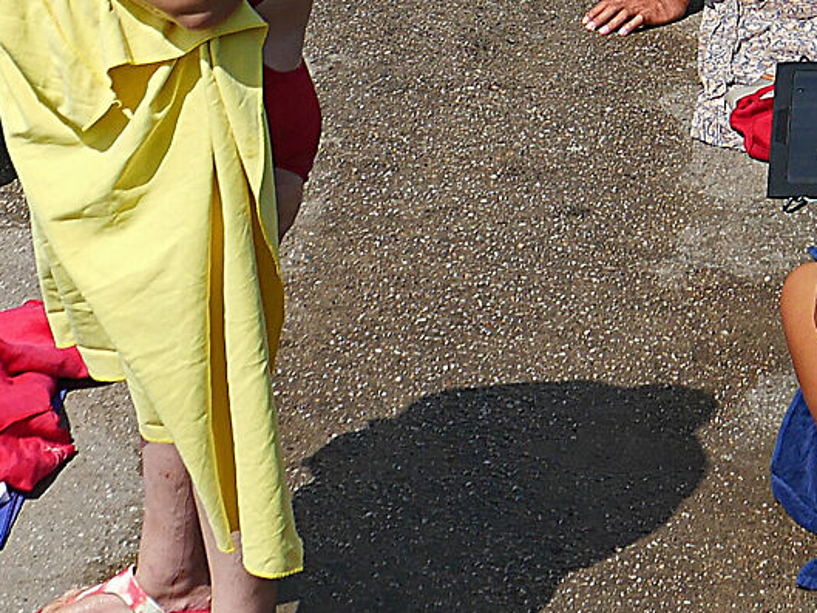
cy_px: -710
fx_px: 5784
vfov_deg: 5.9
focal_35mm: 245
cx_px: 863
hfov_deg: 8.0
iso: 200
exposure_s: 1/400
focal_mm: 24.2
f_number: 5.6
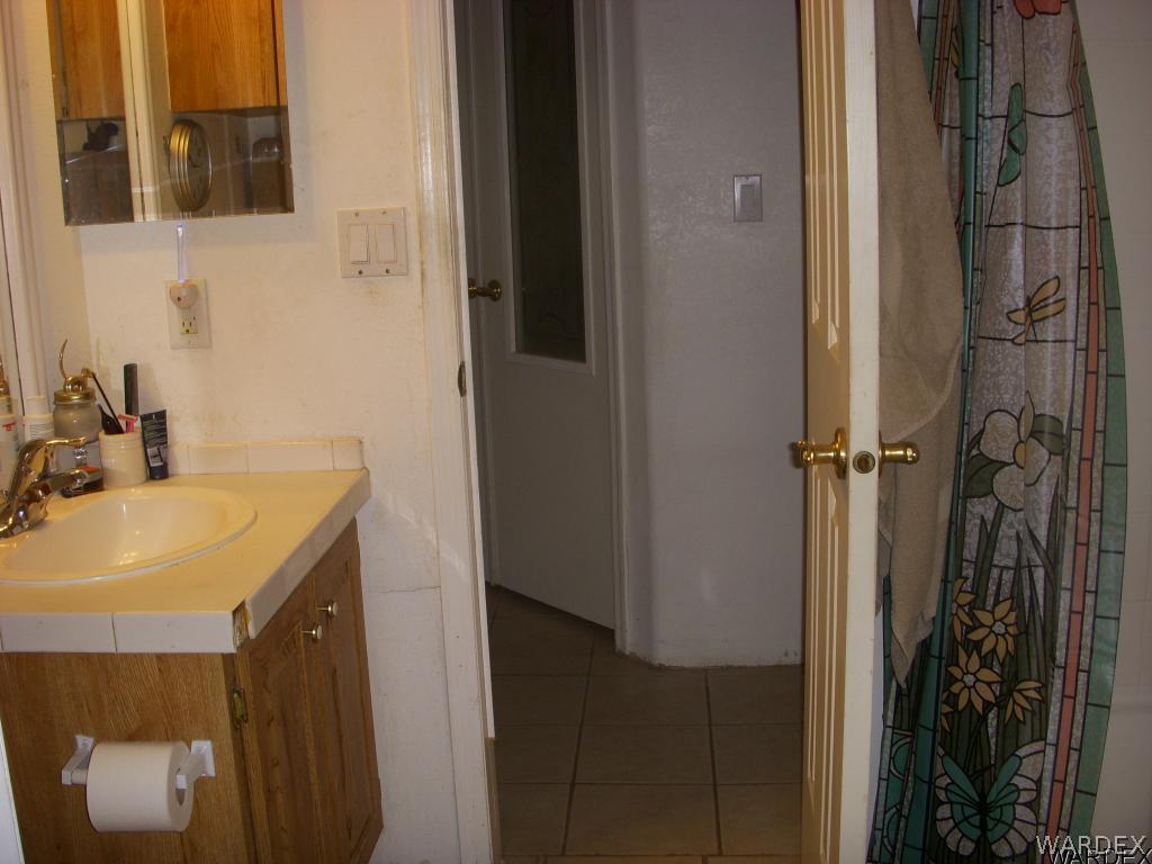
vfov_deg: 37.7
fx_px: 1265
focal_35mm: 38
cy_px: 432
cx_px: 576
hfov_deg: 49.0
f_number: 3.3
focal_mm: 6.3
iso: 100
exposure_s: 1/30
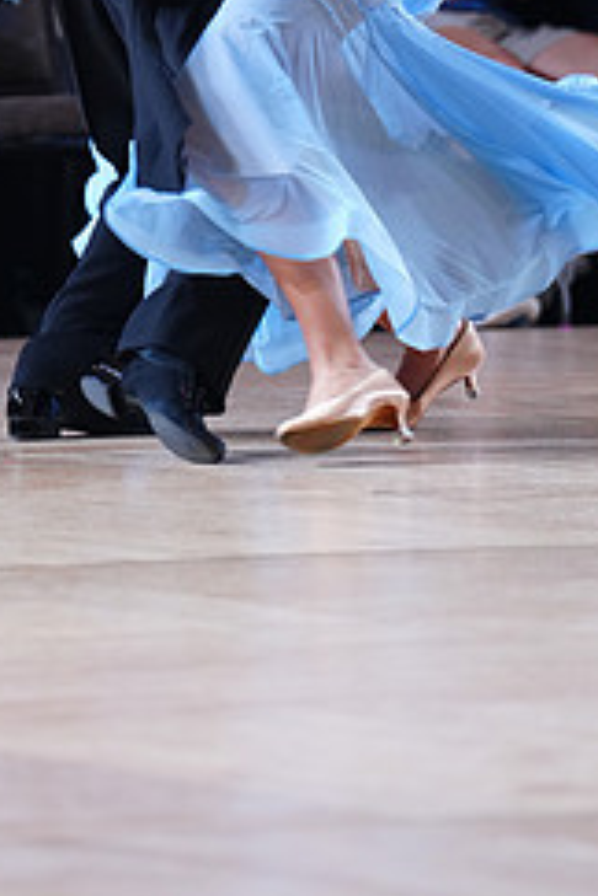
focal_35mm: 477
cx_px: 157
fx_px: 11884
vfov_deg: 4.3
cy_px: -133
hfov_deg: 2.9
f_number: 2.8
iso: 1250
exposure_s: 1/500
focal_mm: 200
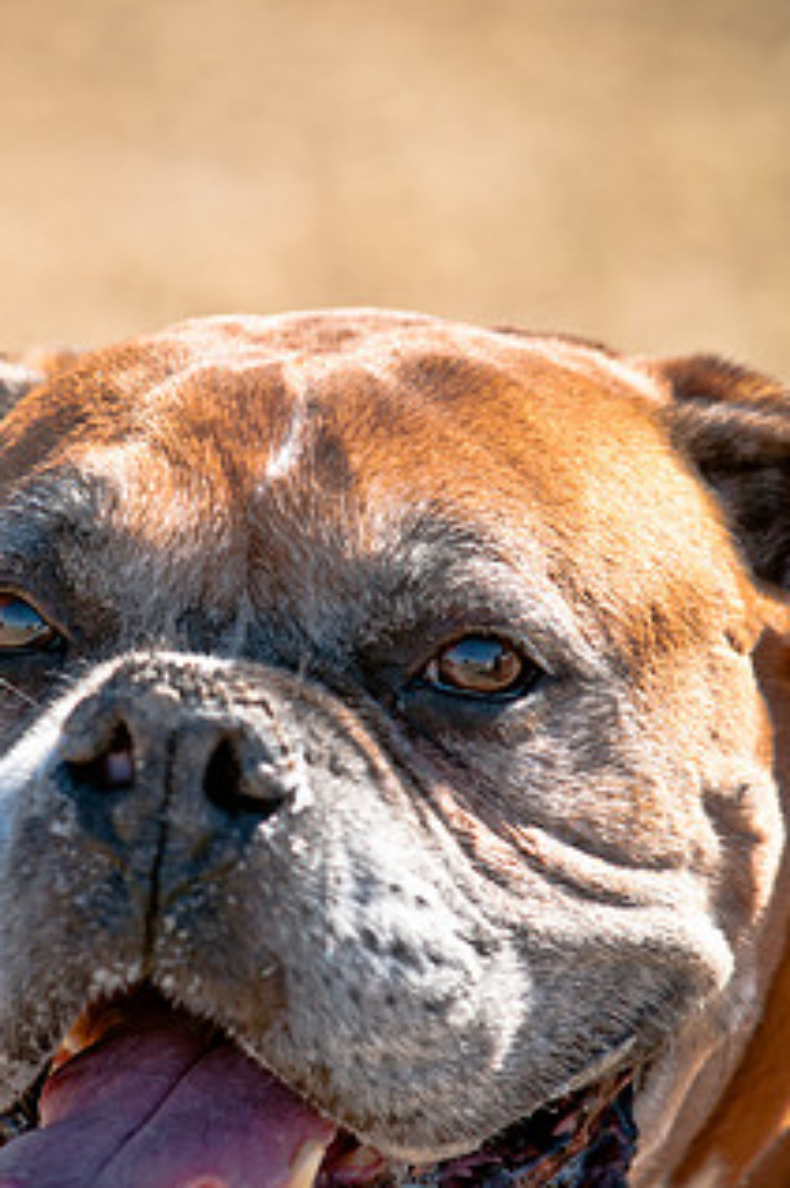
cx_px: 279
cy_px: 705
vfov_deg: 4.8
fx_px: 14037
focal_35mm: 426
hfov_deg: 3.2
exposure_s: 1/800
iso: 200
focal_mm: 200
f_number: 5
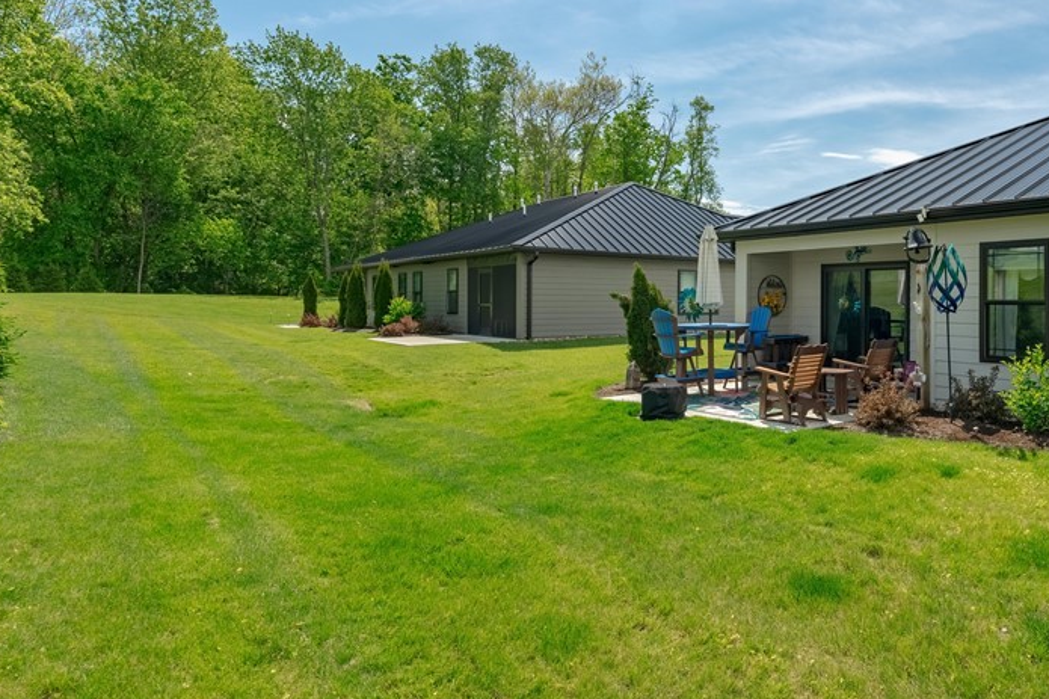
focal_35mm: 25
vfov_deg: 51.0
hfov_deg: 69.4
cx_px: 702
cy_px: 293
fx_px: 728
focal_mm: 16
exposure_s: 1/10000
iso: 500
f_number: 5.6
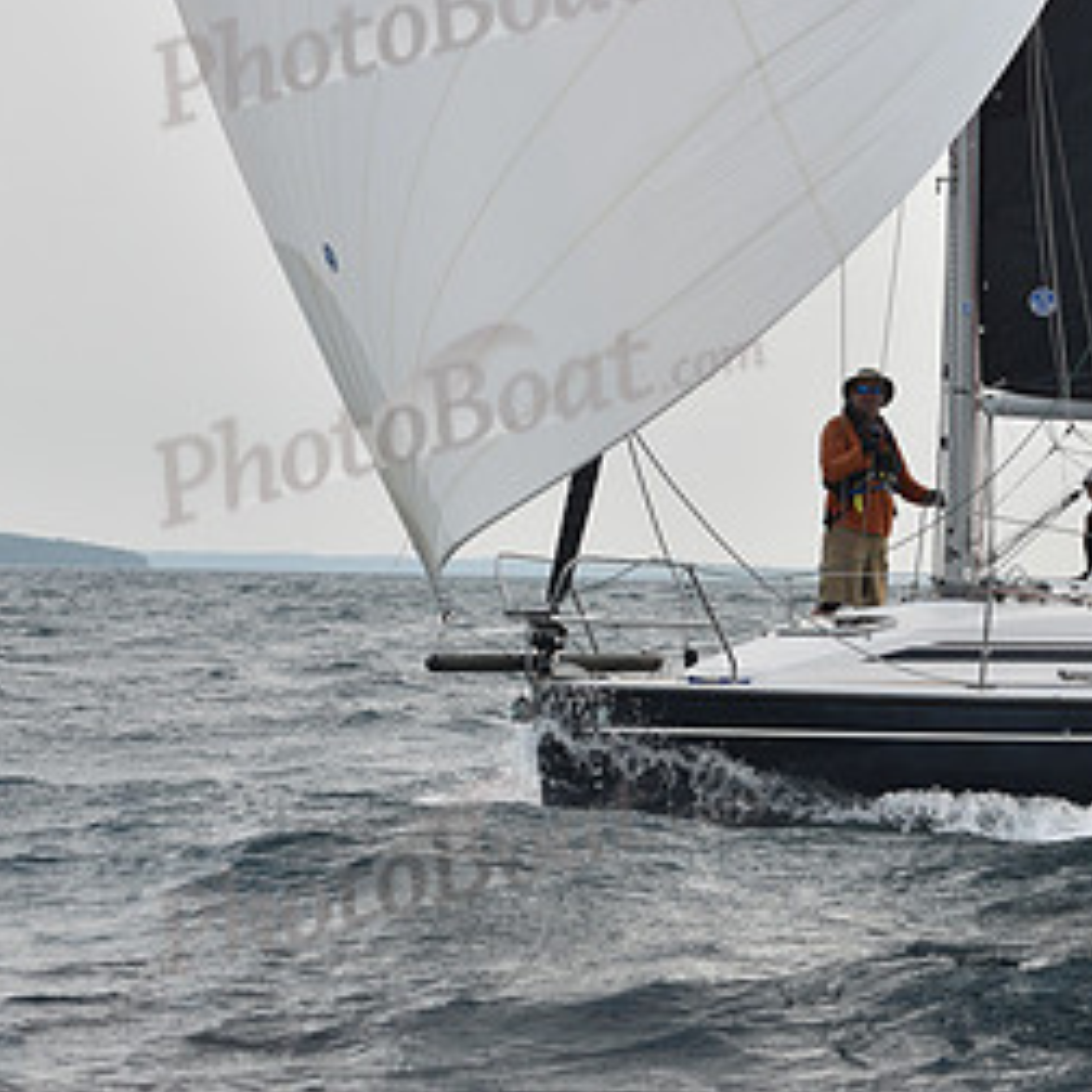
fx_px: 4890
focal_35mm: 137
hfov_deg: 12.6
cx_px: 992
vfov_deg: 12.7
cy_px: 578
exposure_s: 1/1000
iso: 250
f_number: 5.6
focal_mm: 70
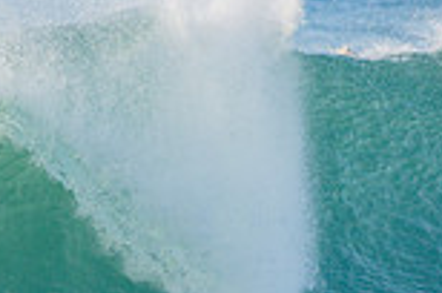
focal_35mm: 1889
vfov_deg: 0.7
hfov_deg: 1.1
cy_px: 392
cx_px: -132
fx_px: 23145
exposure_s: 1/1600
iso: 250
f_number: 5.6
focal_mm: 500
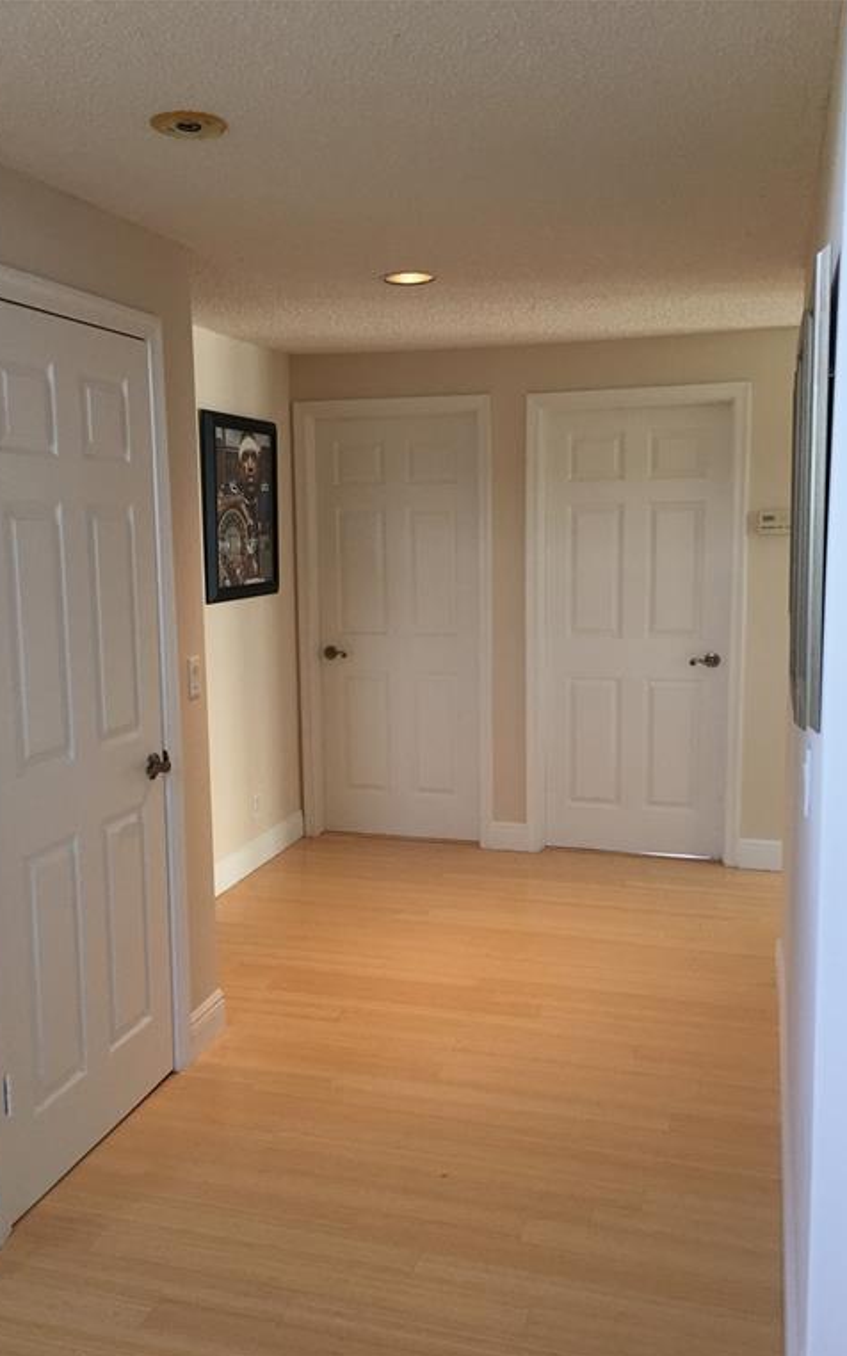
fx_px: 1145
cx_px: 400
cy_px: 682
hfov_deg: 40.6
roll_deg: +1.4
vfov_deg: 61.2
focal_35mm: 31
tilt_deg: -7.9
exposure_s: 1/30
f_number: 2.2
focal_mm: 4.15
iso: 50
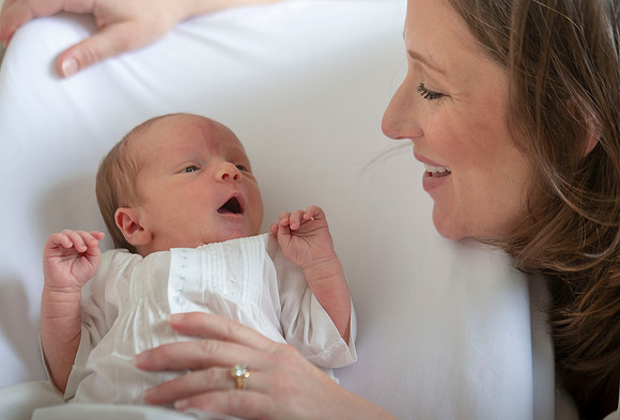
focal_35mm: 147
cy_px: 234
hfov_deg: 13.9
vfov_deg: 9.4
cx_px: 294
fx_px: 2552
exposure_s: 1/250
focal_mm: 130
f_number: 2.8
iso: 80
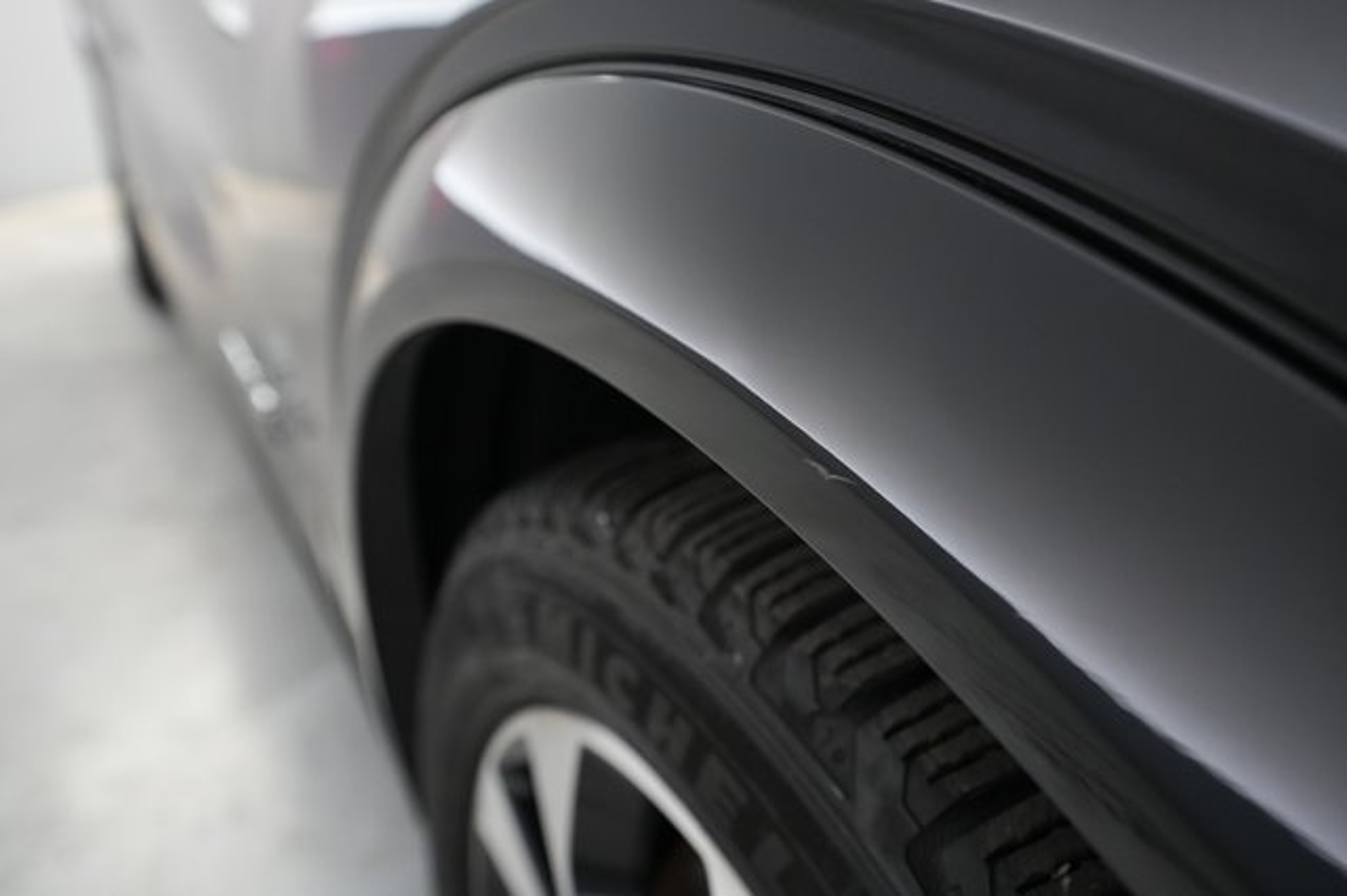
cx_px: 674
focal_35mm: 28
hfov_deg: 65.5
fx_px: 1047
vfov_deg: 46.4
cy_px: 448
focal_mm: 28
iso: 4000
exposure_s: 1/100
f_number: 5
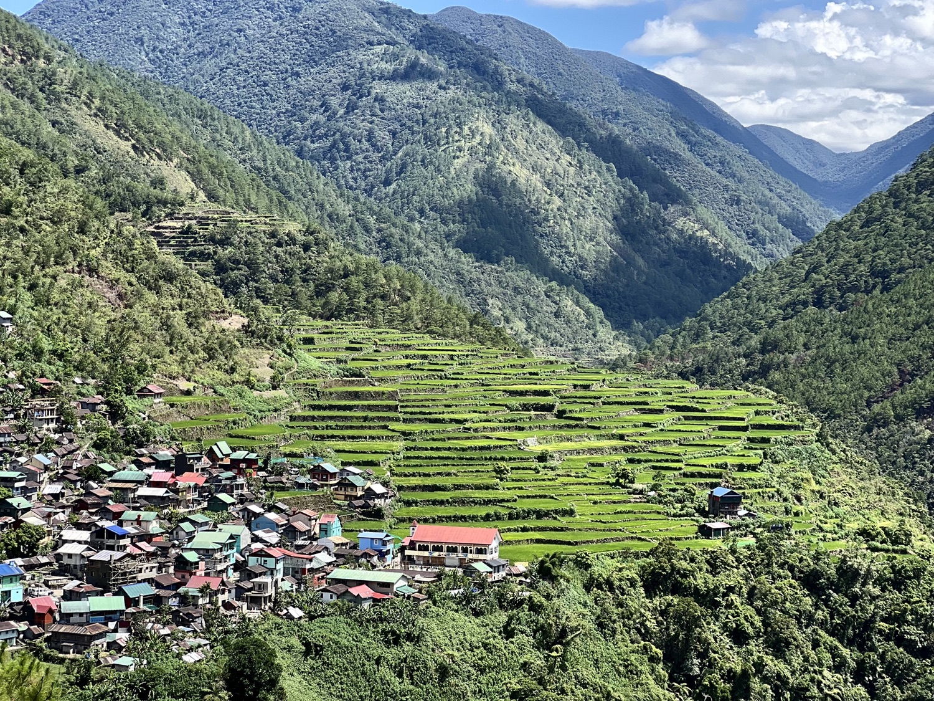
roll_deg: -0.7
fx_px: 2078
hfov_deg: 25.3
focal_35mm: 77
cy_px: 350
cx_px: 467
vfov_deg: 19.1
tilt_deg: -1.0
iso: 25
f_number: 2.8
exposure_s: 1/306
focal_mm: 9
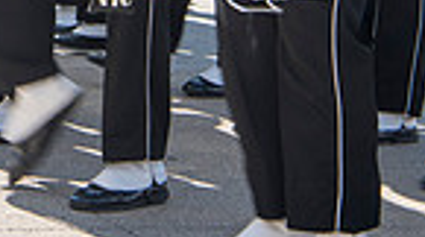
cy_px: -288
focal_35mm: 185
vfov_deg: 6.3
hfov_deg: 11.4
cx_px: -108
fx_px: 2081
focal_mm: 44
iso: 125
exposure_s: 1/125
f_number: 9
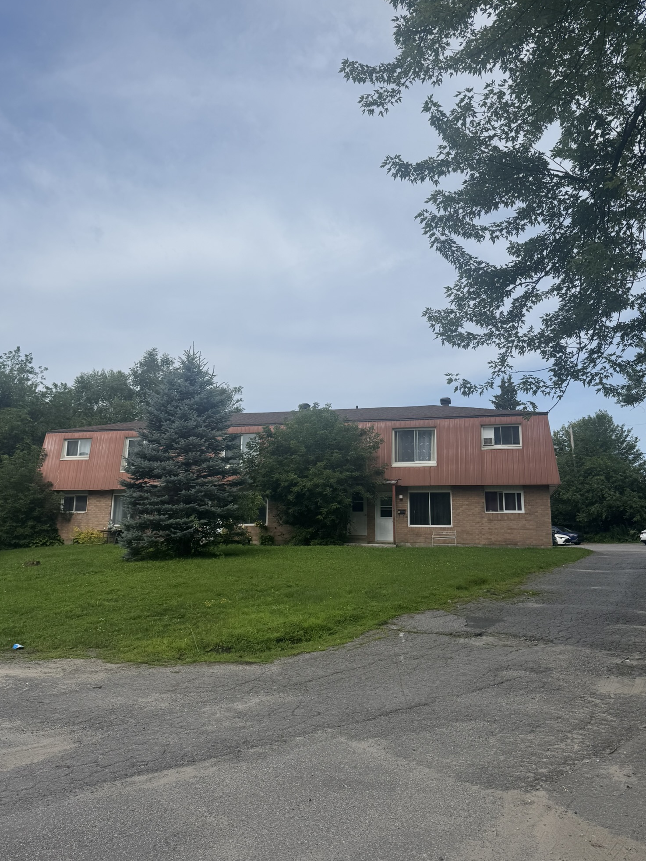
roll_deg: -1.2
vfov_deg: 69.4
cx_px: 330
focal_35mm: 25
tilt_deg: +11.5
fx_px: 622
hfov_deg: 54.9
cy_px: 428
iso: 80
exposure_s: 1/6410
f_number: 1.78
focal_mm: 6.76
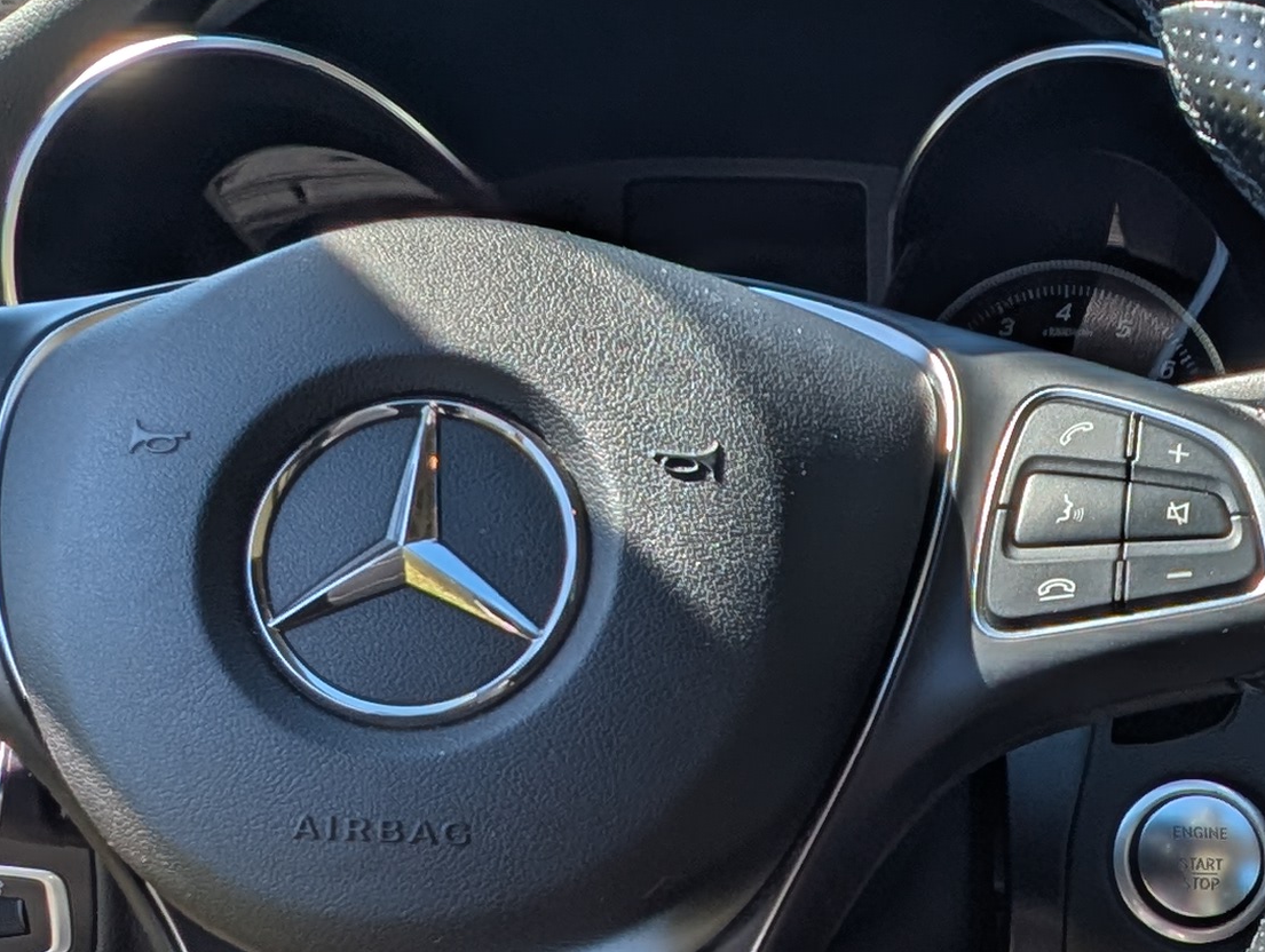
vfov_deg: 28.7
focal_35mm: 48
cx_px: 1088
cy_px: 917
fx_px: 1757
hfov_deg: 37.5
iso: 43
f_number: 2.2
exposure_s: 1/769
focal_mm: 1.95
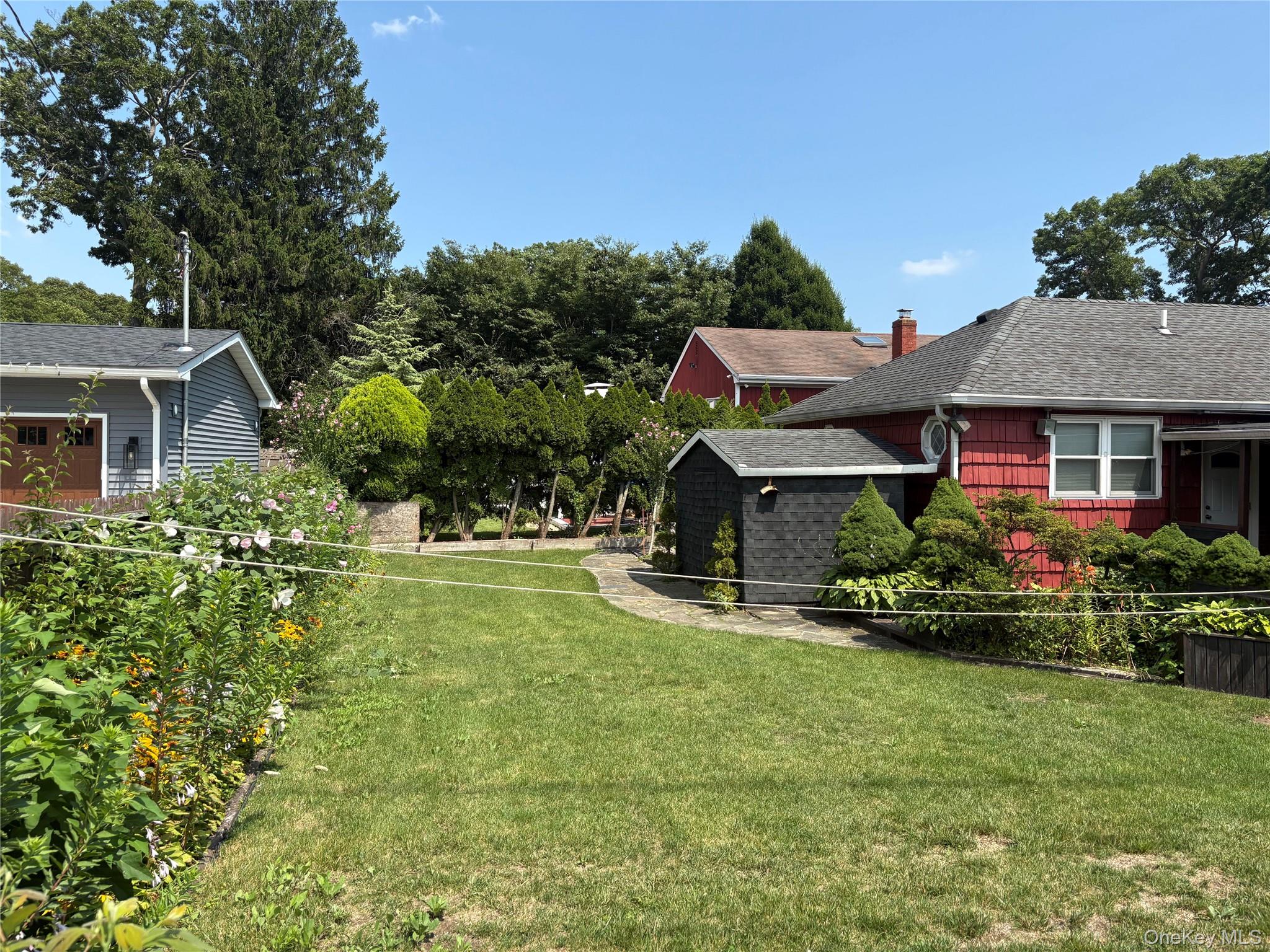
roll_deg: -0.1
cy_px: 476
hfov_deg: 67.3
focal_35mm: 26
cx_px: 635
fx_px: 954
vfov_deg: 53.1
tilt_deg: +0.1
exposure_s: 1/2208
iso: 50
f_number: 1.6
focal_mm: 5.96
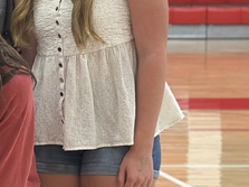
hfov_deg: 8.6
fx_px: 1546
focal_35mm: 215
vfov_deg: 6.9
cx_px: -301
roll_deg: +0.1
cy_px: 52
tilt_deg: -3.8
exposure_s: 1/60
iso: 160
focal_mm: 6.86
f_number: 1.78
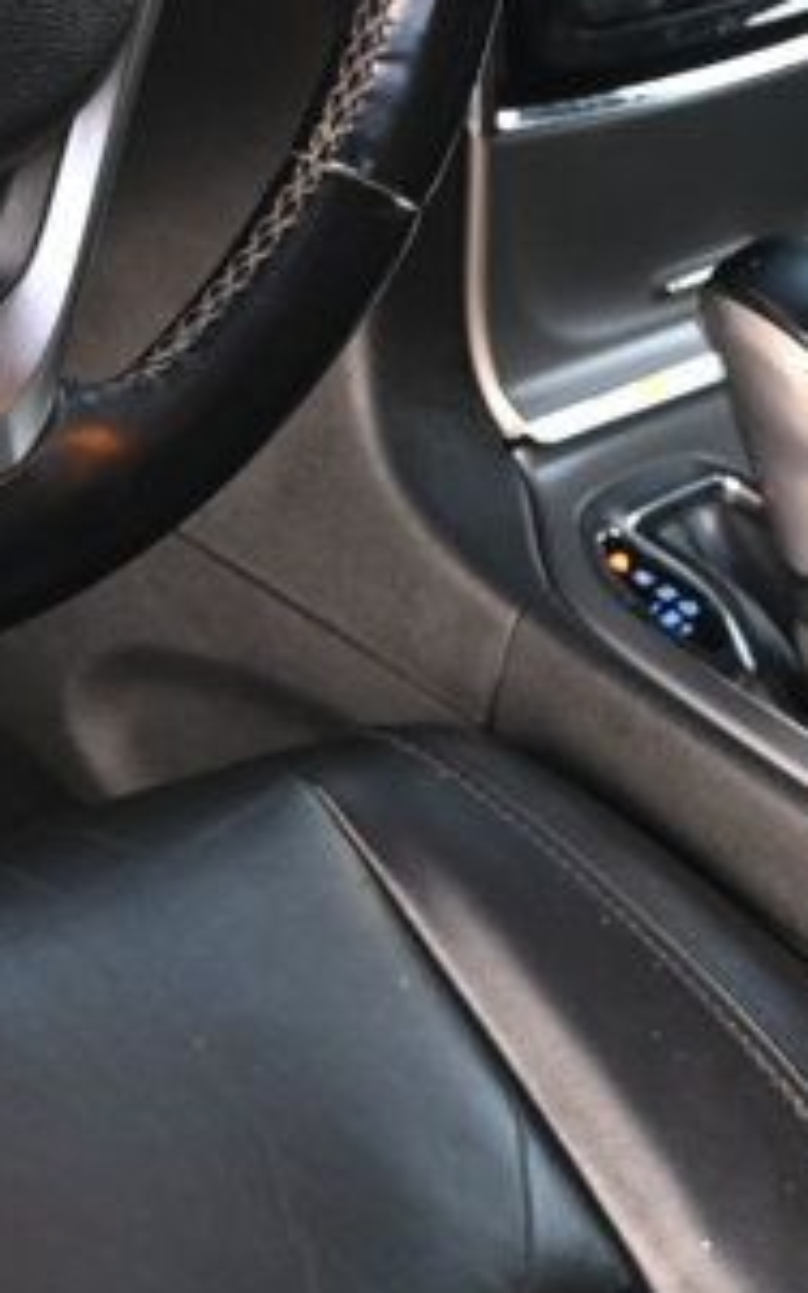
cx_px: -21
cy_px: 21
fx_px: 3758
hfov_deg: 12.1
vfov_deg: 19.0
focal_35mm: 107
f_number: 3.8
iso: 500
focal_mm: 20.5
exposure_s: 1/125
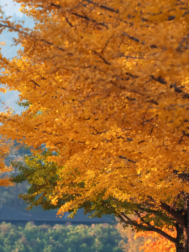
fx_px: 5473
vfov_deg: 2.6
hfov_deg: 2.0
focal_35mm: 752
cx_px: -1
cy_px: 215
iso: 640
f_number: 8
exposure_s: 1/500
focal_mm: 285
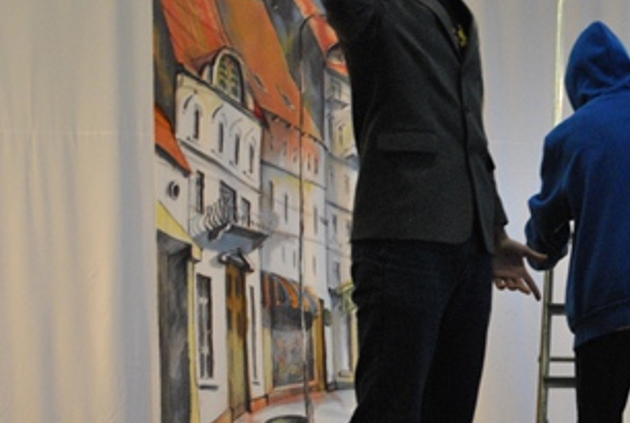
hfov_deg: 11.8
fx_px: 3036
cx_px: 529
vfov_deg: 8.0
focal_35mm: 173
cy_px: 281
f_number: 5.6
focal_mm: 55
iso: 800
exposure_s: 1/100
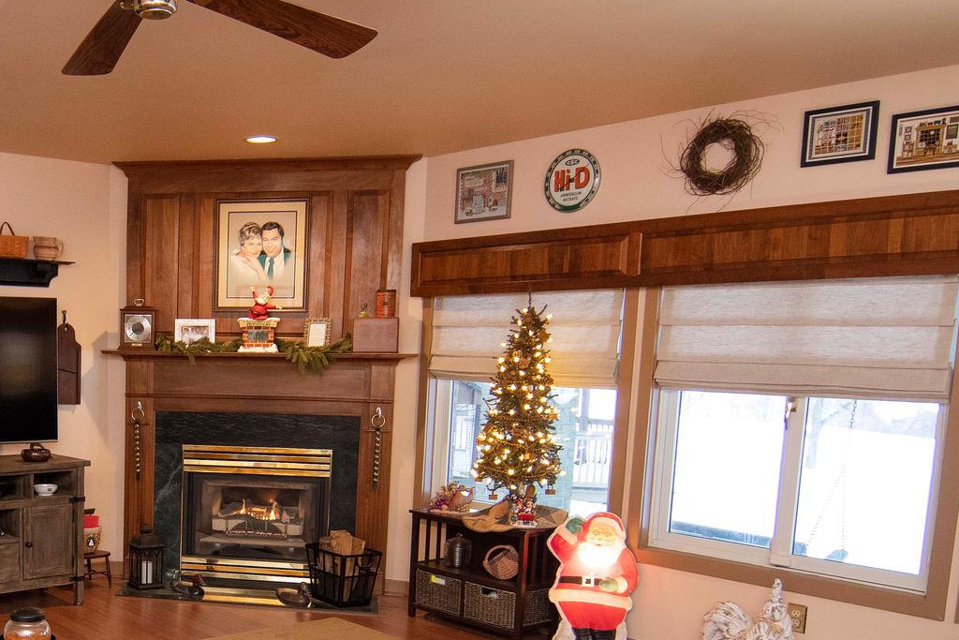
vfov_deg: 36.0
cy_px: 486
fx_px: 959
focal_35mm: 36
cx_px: 150
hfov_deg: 49.0
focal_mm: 12
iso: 1000
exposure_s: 1/50
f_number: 5
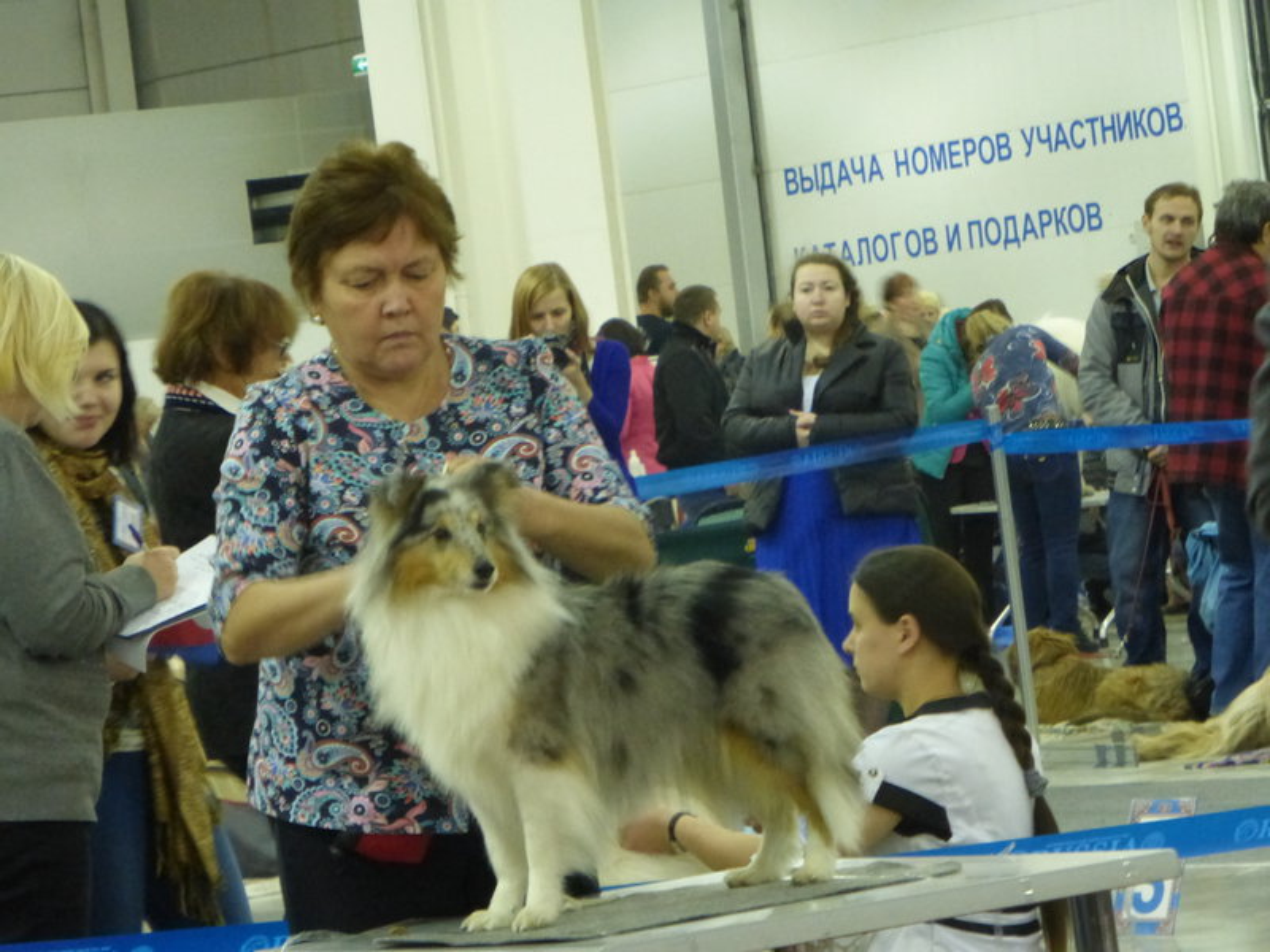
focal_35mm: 193
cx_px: 635
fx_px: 7081
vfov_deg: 7.7
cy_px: 476
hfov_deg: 10.2
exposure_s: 1/10
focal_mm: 31.3
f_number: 5.4
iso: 800
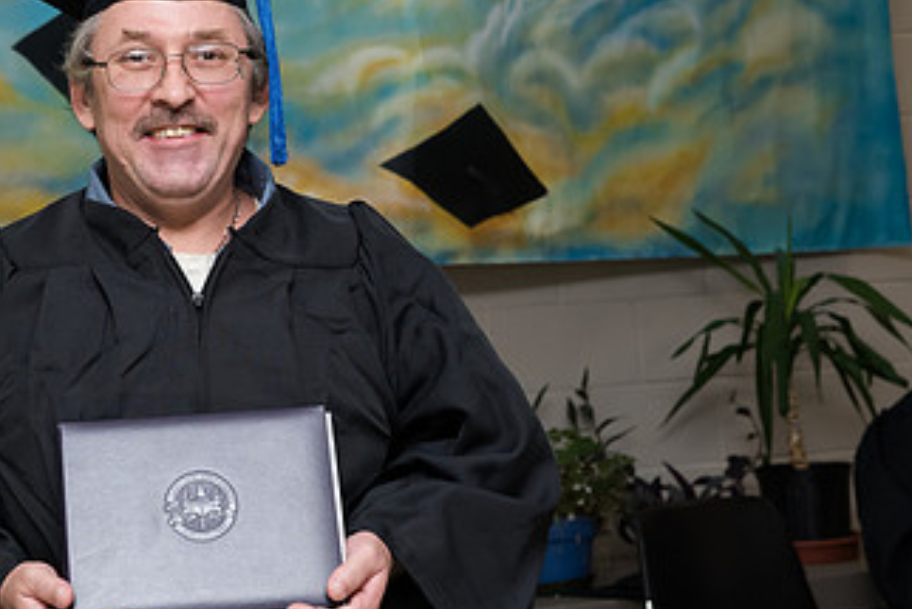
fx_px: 2509
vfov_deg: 13.8
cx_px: 198
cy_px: 197
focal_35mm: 99
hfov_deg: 20.4
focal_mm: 55
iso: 1600
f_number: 7.1
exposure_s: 1/160
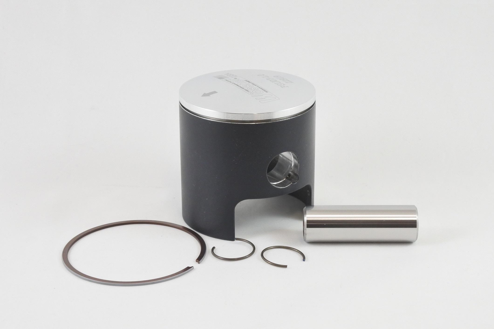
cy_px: 164
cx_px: 247
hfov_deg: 37.5
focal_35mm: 53
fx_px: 727
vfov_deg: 25.5
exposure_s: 1/125
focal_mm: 19.7
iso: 500
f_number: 4.5
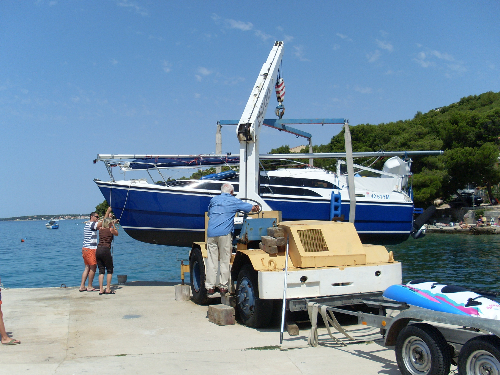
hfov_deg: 45.8
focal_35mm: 41
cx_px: 251
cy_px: 191
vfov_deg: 35.1
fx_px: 592
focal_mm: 6.3
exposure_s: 1/350
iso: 80
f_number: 7.7
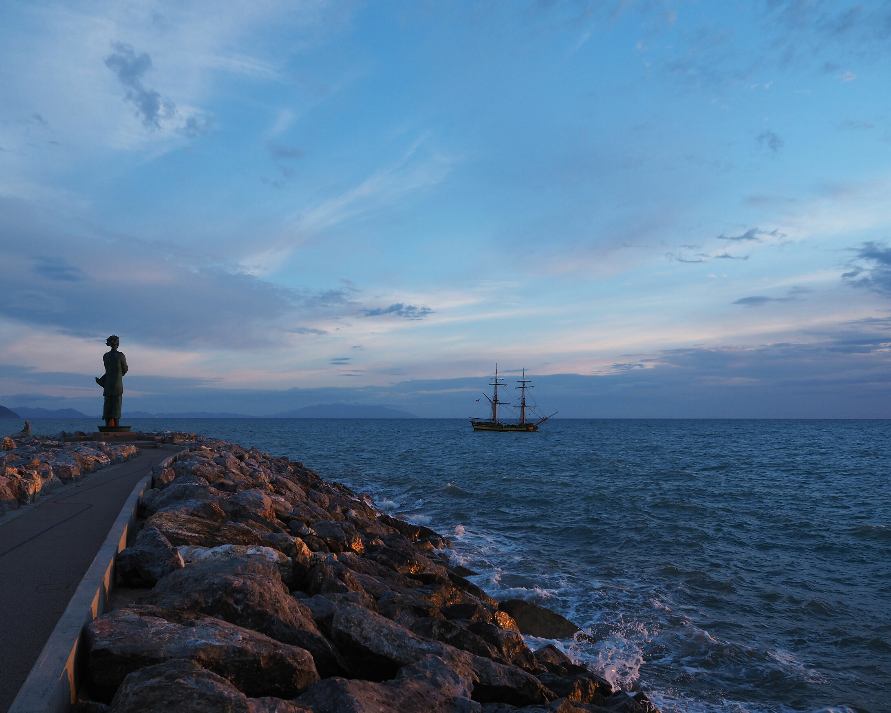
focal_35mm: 30
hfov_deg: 58.7
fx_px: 791
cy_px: 352
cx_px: 408
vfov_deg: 48.5
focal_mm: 14
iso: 200
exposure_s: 1/160
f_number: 5
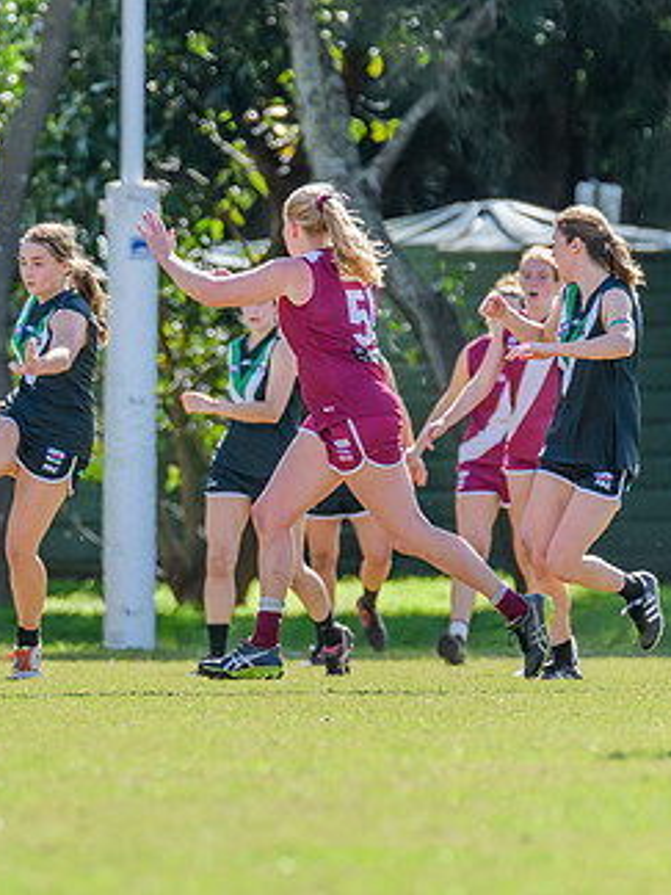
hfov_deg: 1.8
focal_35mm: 830
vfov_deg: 2.4
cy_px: 492
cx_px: -67
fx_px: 21452
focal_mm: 380
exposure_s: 1/1250
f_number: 7.1
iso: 800
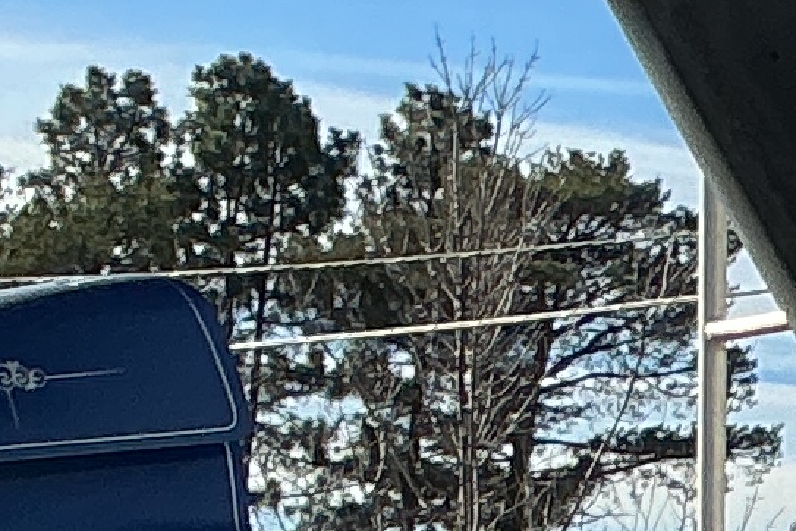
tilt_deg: +3.0
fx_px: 4953
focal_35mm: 224
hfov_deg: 7.7
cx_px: 2608
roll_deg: -0.6
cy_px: 824
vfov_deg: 6.1
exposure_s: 1/1279
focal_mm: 3
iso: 25
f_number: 1.8
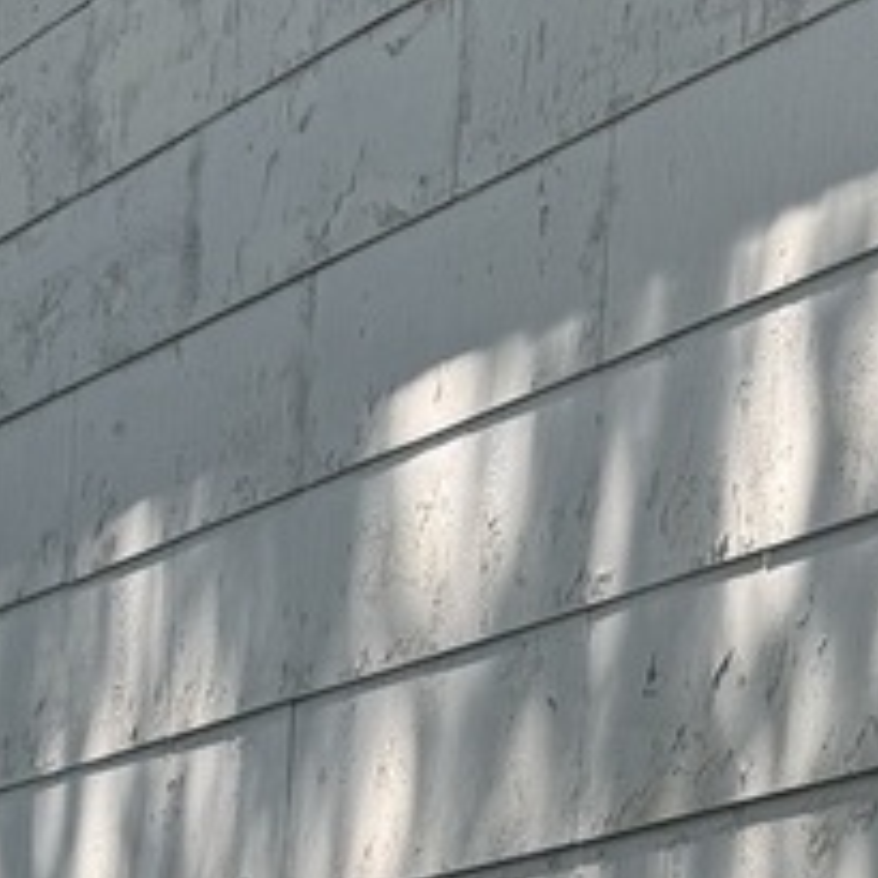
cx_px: 548
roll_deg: -1.7
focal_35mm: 112
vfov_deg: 14.1
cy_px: 1486
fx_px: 3214
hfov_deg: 15.5
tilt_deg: +3.2
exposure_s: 1/1059
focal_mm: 6.76
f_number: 1.78
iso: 80
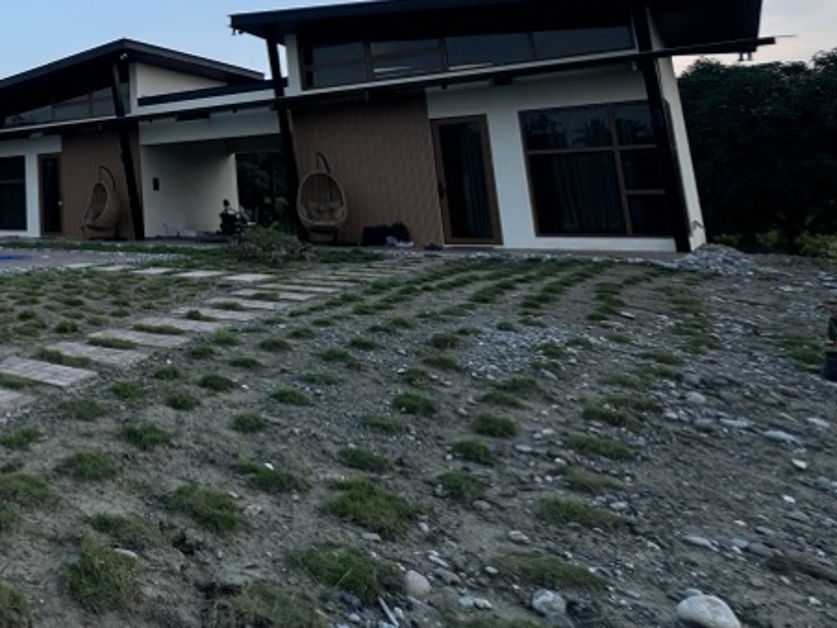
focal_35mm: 31
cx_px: -67
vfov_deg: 42.6
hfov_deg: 45.2
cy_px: 94
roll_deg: +0.2
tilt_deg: +10.0
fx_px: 750
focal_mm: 2.22
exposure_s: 1/204
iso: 40
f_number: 2.2
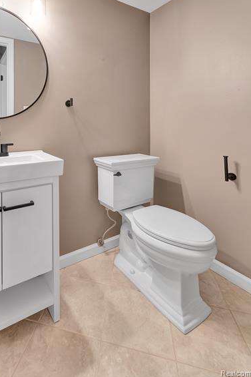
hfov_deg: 63.1
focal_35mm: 19
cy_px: 123
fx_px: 199
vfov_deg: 83.7
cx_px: 87
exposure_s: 1/13
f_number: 9
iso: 1600
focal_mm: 14
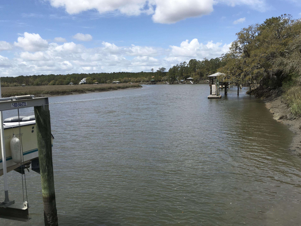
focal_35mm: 30
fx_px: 261
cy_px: 113
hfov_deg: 60.0
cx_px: 152
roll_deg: +1.7
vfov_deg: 46.8
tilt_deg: -8.5
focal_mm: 4.15
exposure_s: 1/2024
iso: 25
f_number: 2.2
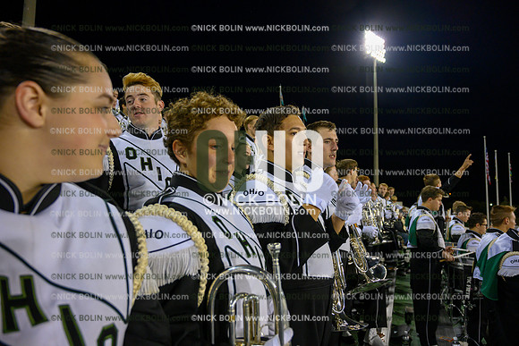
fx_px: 346
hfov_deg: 73.7
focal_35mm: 24
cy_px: 173
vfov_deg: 53.2
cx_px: 260
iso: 2000
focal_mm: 24
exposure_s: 1/250
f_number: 4
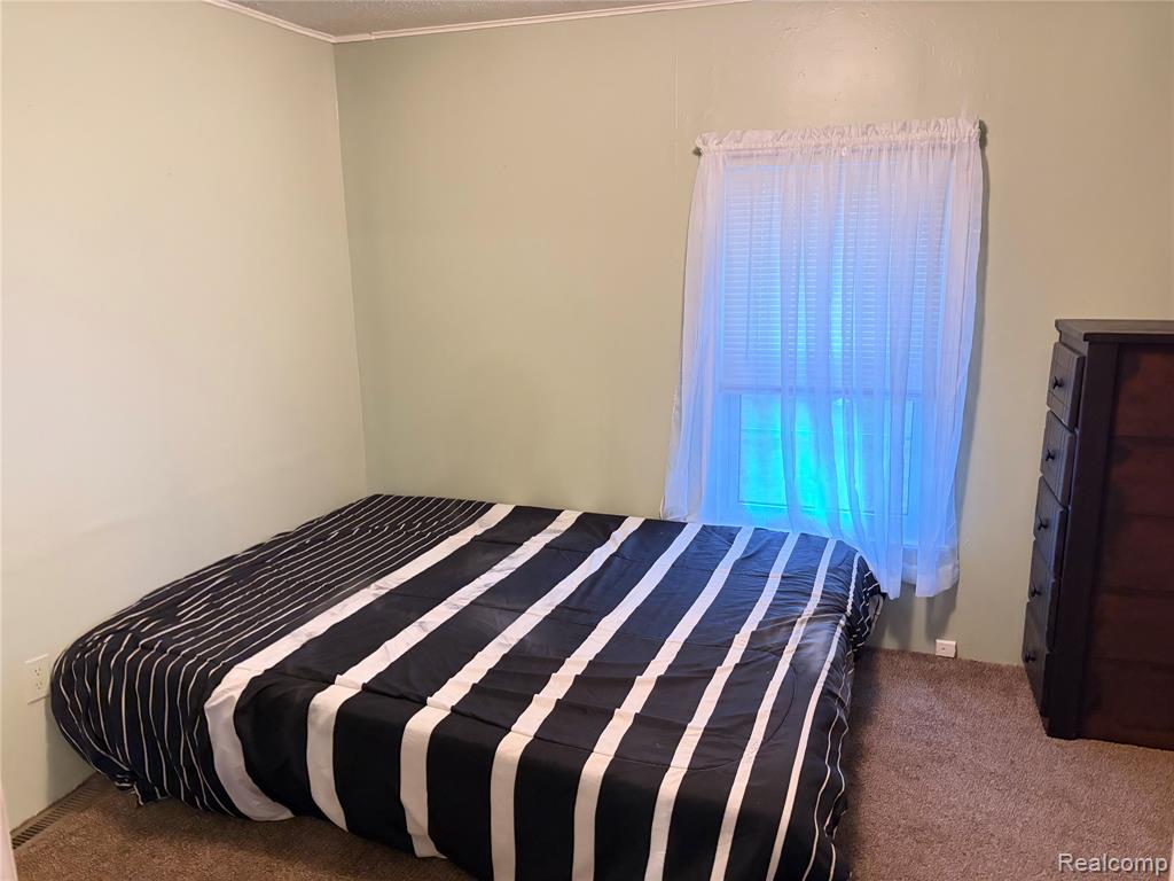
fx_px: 882
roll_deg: +0.6
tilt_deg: -11.6
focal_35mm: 26
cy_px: 440
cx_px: 587
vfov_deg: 53.1
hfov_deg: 67.3
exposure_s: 1/24
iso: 1000
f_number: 1.6
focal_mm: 5.96
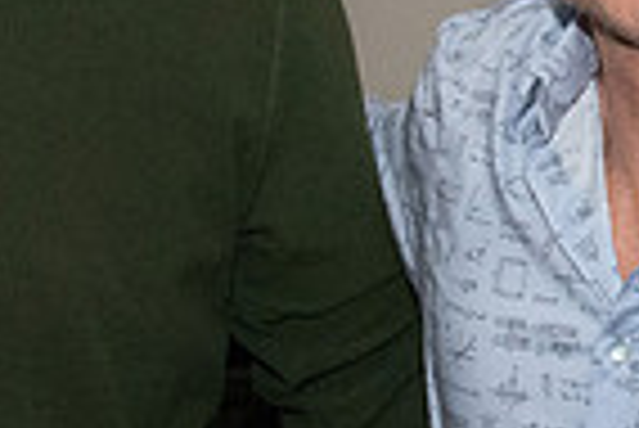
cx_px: 616
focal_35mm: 233
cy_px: -56
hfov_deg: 8.8
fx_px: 4140
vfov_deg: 5.9
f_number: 14
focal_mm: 38
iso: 5000
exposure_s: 1/160
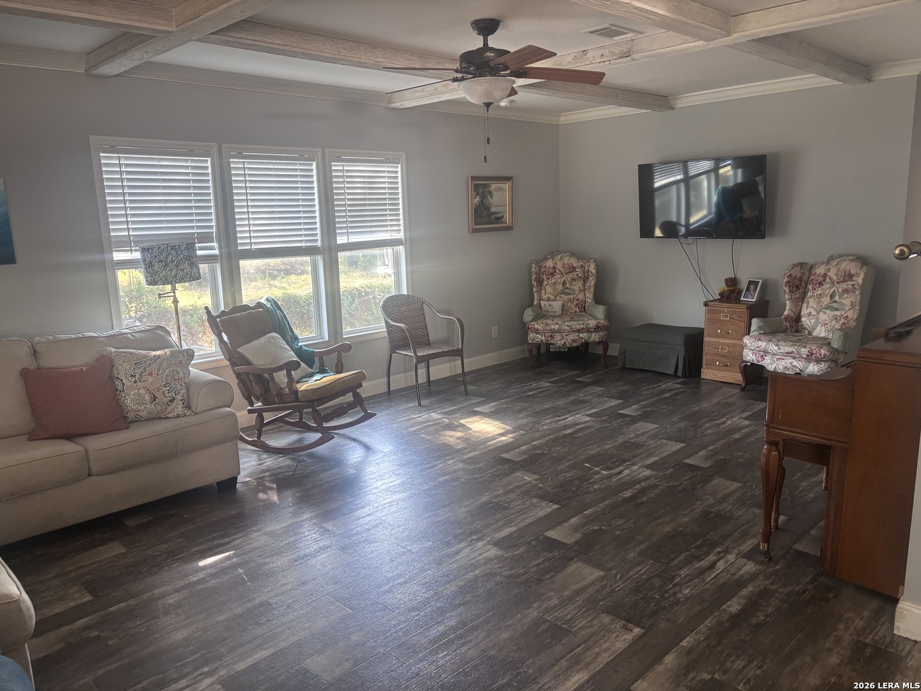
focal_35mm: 26
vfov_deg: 53.1
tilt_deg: -9.5
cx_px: 460
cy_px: 346
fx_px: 692
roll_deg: +1.8
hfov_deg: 67.3
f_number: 1.6
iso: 160
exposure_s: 1/60
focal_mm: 5.96
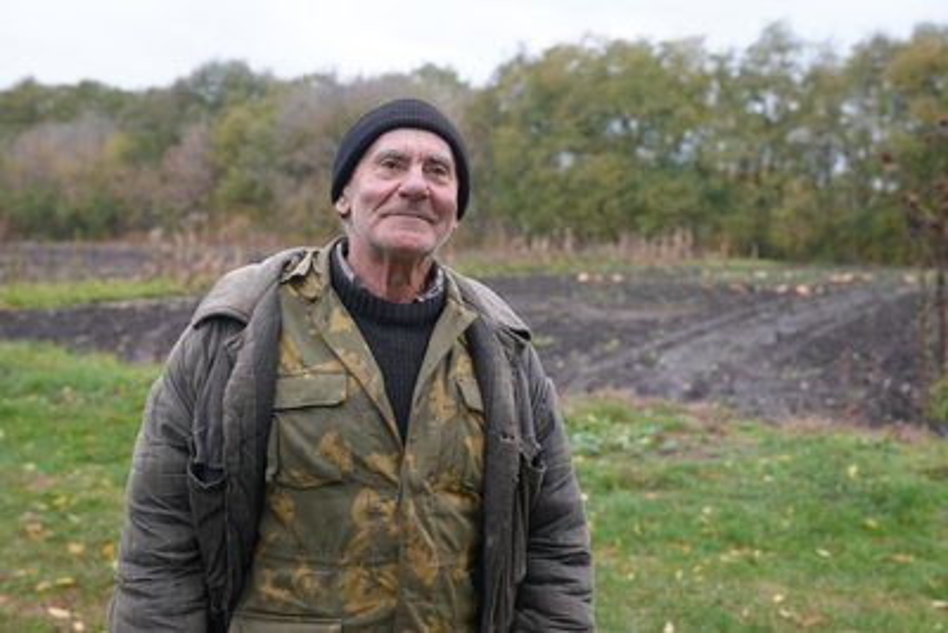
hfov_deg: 44.5
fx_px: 1159
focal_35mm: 44
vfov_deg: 30.5
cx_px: 474
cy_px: 316
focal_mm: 44
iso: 800
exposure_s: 1/160
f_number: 4
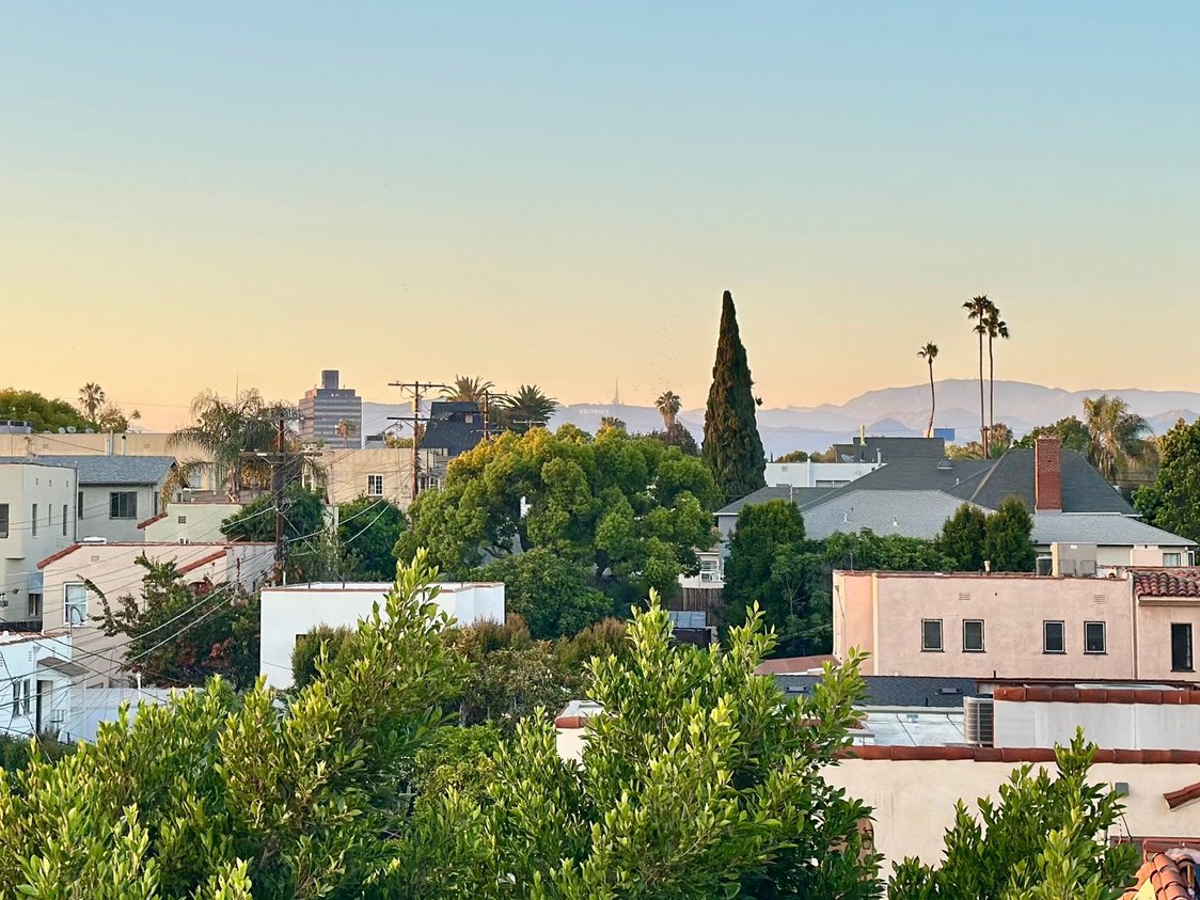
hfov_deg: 23.8
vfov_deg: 18.0
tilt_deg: +3.4
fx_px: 2843
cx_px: 463
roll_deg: -0.2
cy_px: 330
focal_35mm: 82
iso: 80
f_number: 1.78
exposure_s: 1/491
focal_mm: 6.86
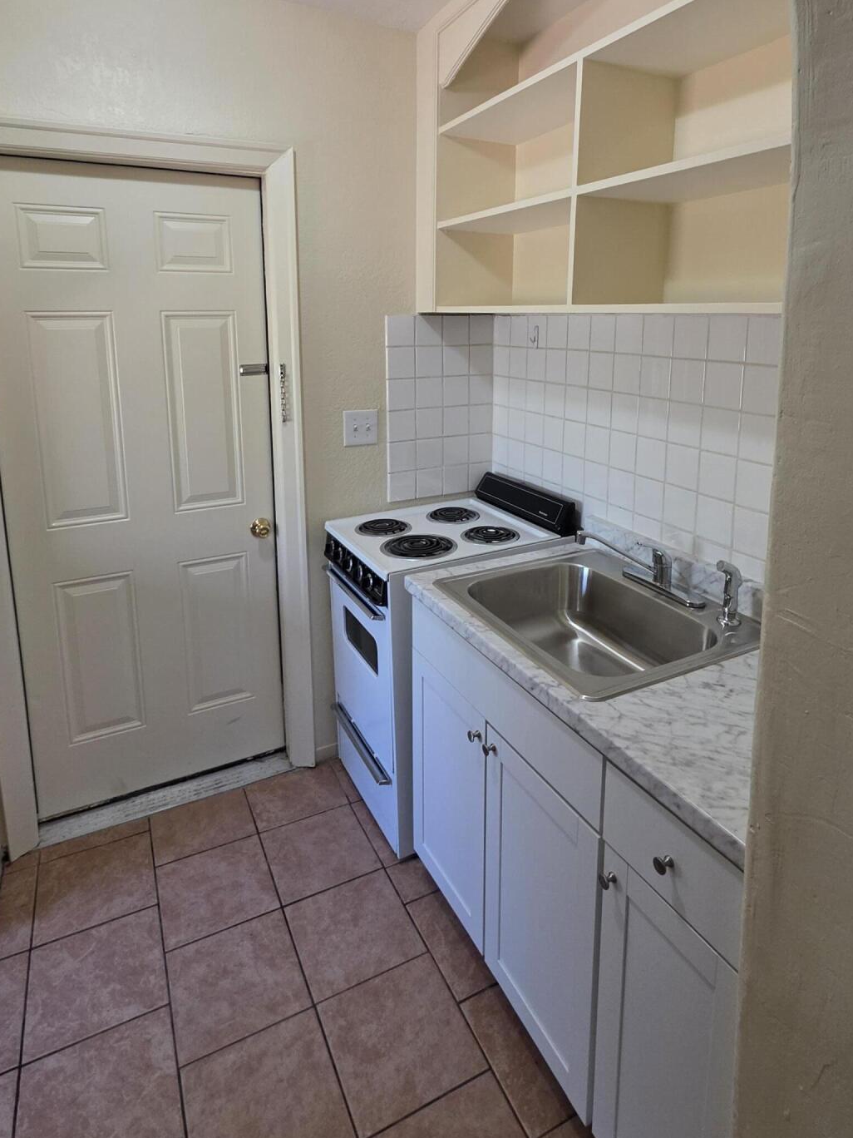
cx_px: 444
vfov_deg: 83.1
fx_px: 624
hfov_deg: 68.7
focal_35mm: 19
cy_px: 431
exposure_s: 1/120
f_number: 1.9
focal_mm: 2.2
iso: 250
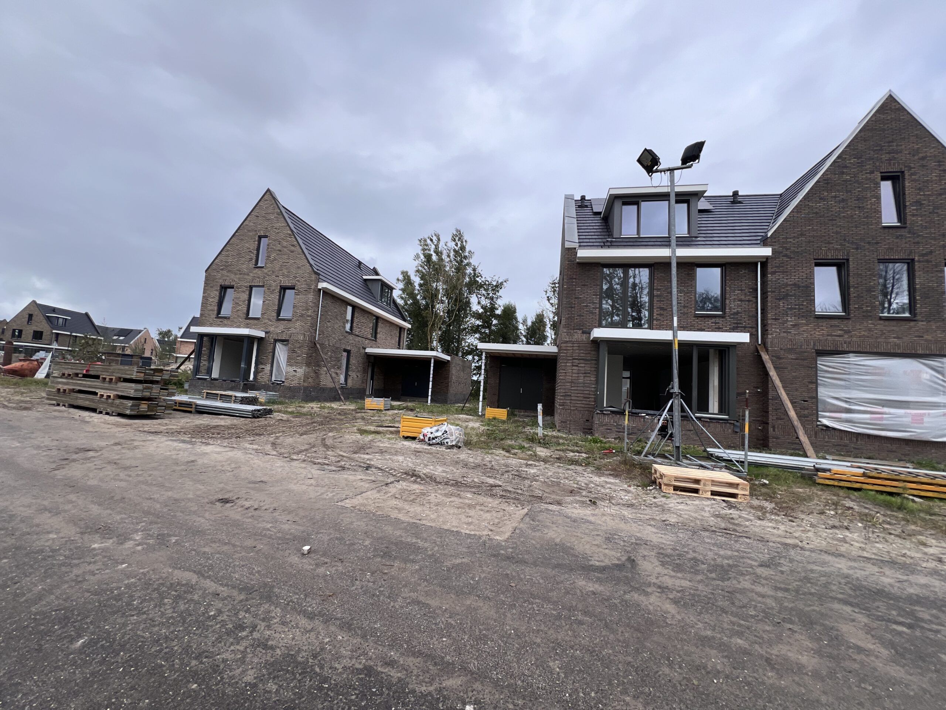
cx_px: 473
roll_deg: -3.4
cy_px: 355
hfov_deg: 106.2
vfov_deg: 89.9
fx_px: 355
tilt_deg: +4.4
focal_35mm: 13
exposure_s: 1/528
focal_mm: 1.57
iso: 32
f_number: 1.8
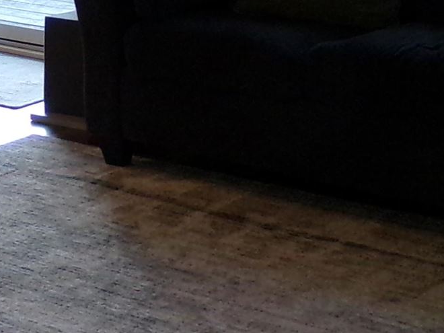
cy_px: -140
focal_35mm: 121
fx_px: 1552
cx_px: -181
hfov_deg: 15.3
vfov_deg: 11.8
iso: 200
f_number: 3.2
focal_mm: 4.7
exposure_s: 1/60
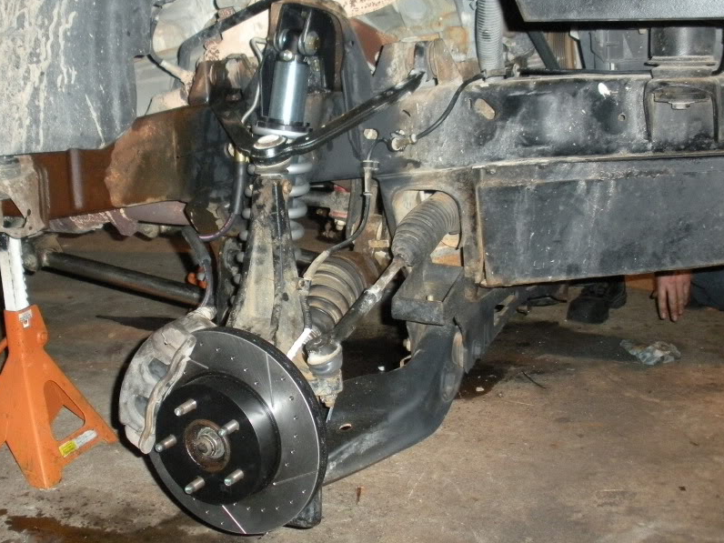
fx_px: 941
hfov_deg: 41.7
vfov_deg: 32.1
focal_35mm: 45
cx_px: 268
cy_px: 230
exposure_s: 1/60
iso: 452
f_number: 3.5
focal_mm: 6.3
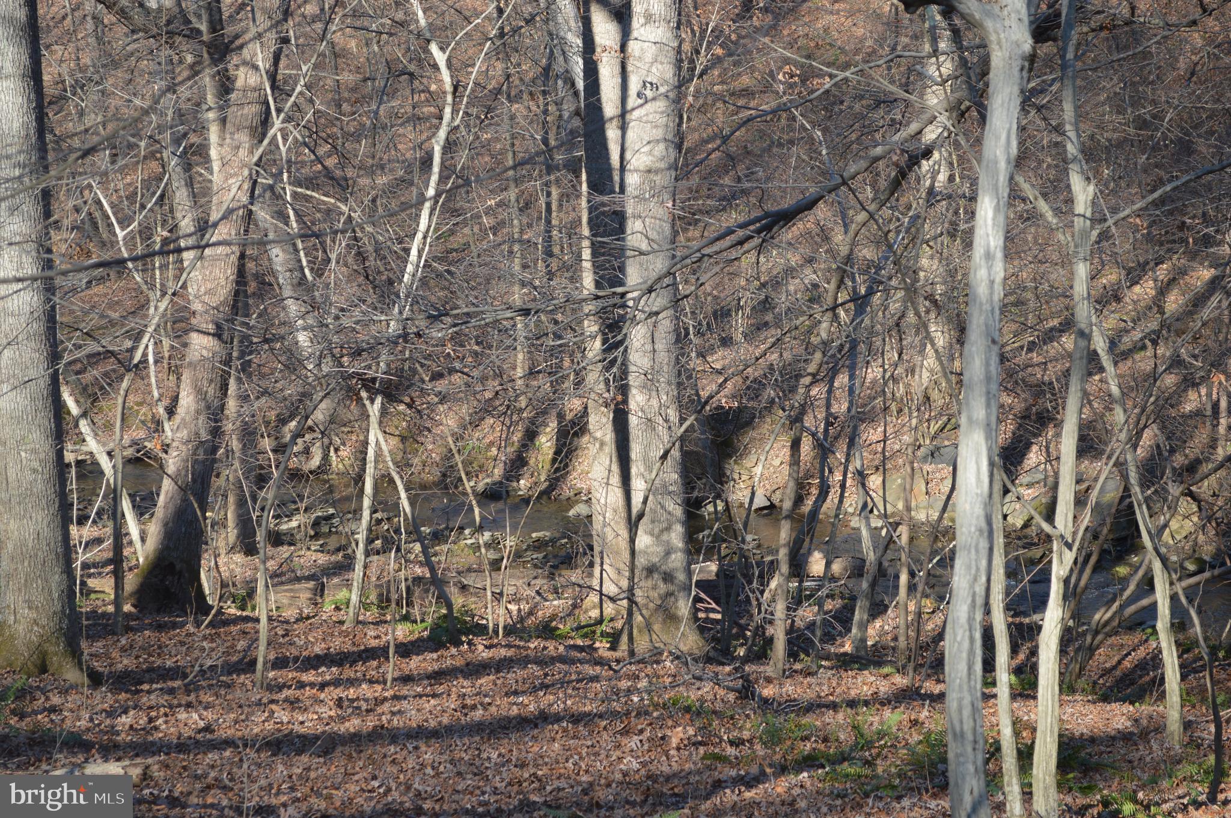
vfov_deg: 16.5
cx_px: 616
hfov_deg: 24.6
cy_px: 409
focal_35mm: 82
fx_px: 2818
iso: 140
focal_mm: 55
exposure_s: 1/125
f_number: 5.6
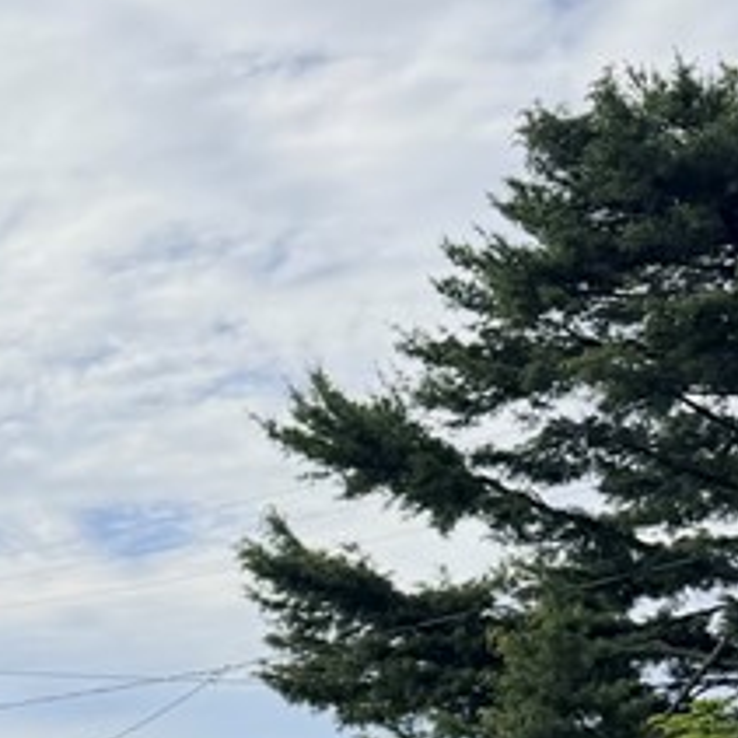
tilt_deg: +7.9
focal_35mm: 103
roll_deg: +0.9
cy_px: 860
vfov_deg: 16.3
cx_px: -591
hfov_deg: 14.8
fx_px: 2484
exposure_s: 1/8130
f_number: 1.78
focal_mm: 6.76
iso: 100
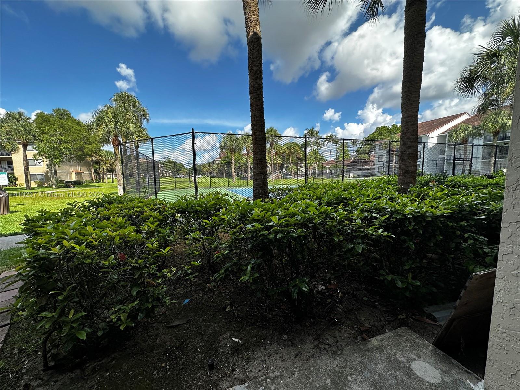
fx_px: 210
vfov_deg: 85.7
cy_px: 195
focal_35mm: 14
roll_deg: +1.2
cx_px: 260
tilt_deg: -5.9
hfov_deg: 102.1
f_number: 2.2
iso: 40
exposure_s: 1/963
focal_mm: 2.22
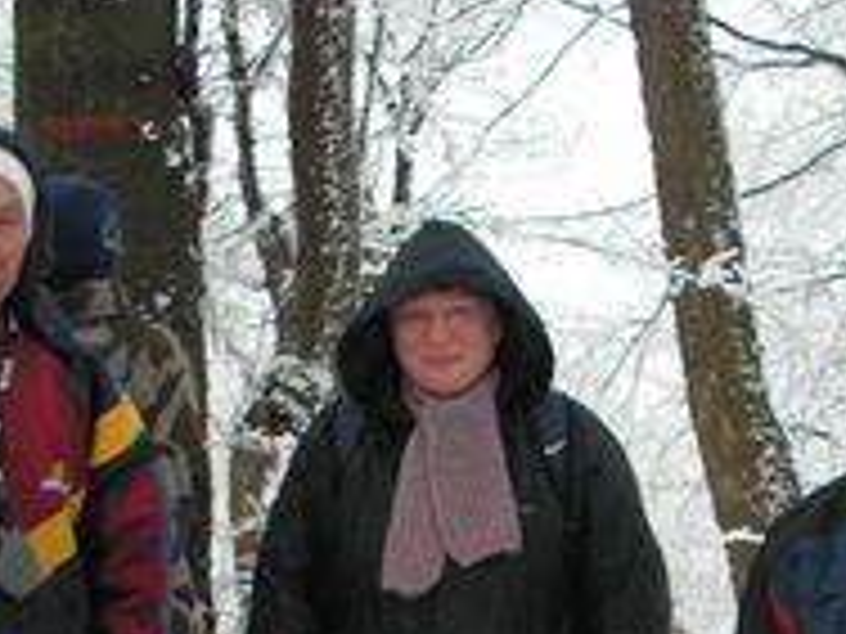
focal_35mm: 86
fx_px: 2102
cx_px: 387
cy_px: 630
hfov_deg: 22.8
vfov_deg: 16.8
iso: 50
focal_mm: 6
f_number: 3.2
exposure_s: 1/40
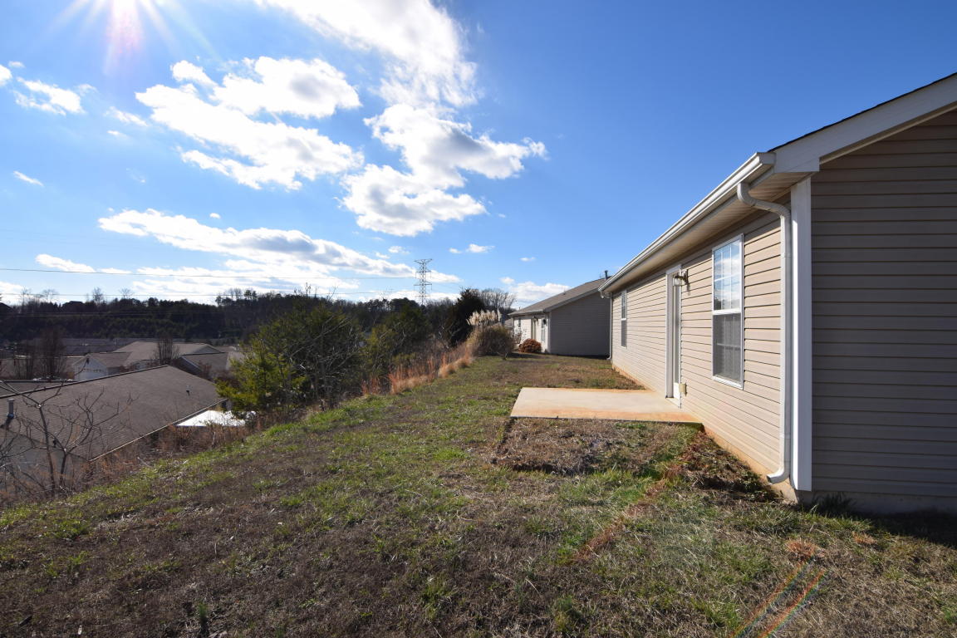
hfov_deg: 90.0
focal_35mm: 18
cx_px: 478
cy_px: 319
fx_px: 478
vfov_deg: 67.4
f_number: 13
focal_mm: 12
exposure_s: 1/200
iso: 100
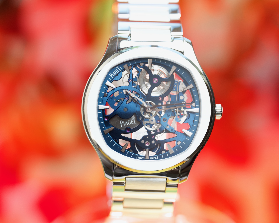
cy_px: 112
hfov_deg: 12.6
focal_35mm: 153
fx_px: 1263
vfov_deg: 10.1
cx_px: 152
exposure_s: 1/100
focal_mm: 90
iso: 400
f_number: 2.8
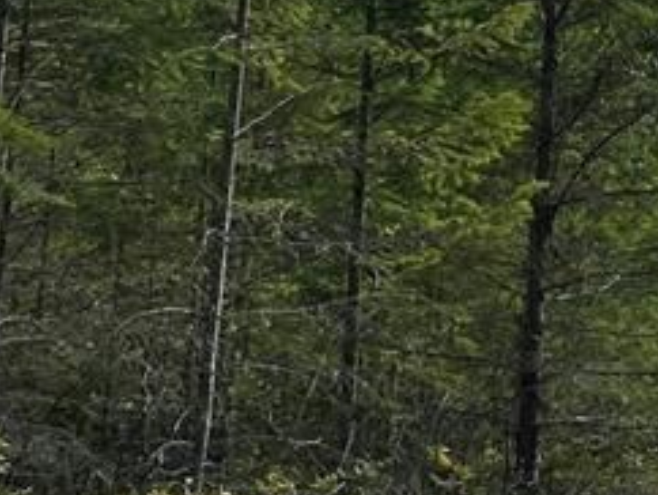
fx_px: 2093
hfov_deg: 14.6
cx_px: 1338
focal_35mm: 110
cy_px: -38
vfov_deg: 13.2
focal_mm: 4.25
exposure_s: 1/3610
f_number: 1.8
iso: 32
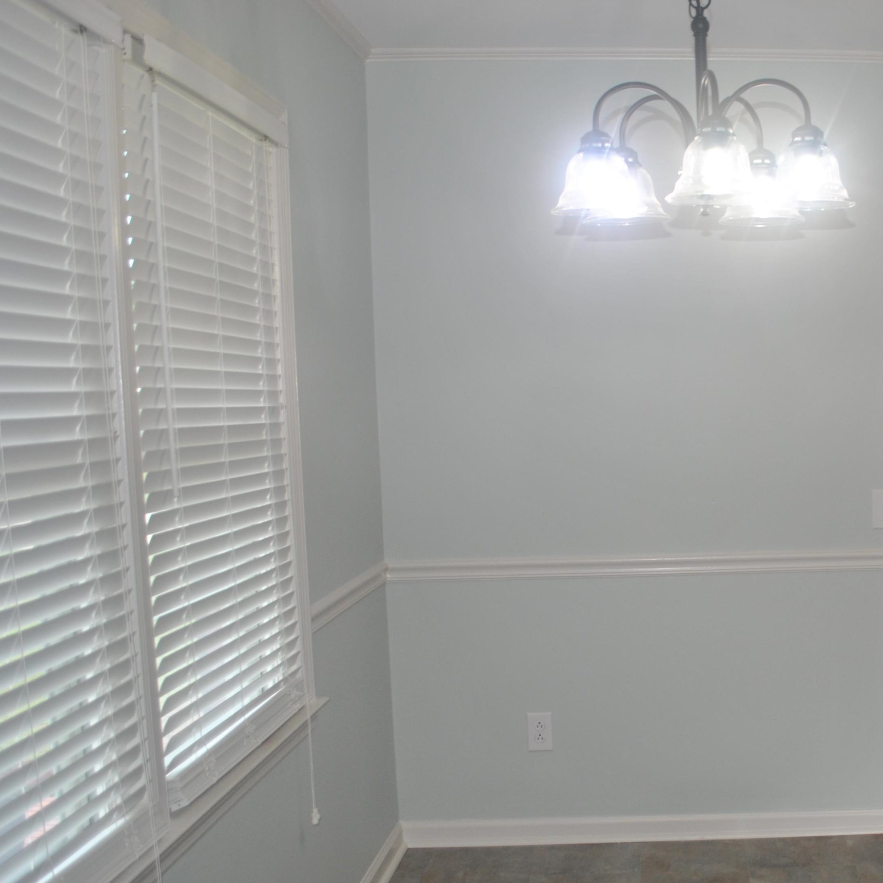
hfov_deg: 38.5
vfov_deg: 40.8
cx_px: 770
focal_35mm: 41
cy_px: 514
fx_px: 1183
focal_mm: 18
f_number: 3.5
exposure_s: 1/60
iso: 200
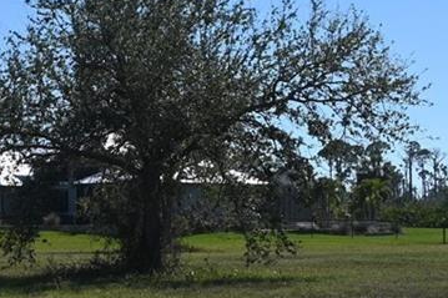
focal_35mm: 147
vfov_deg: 9.3
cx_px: 90
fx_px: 1828
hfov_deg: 13.9
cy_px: 155
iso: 100
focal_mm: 22
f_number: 8
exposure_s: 1/500
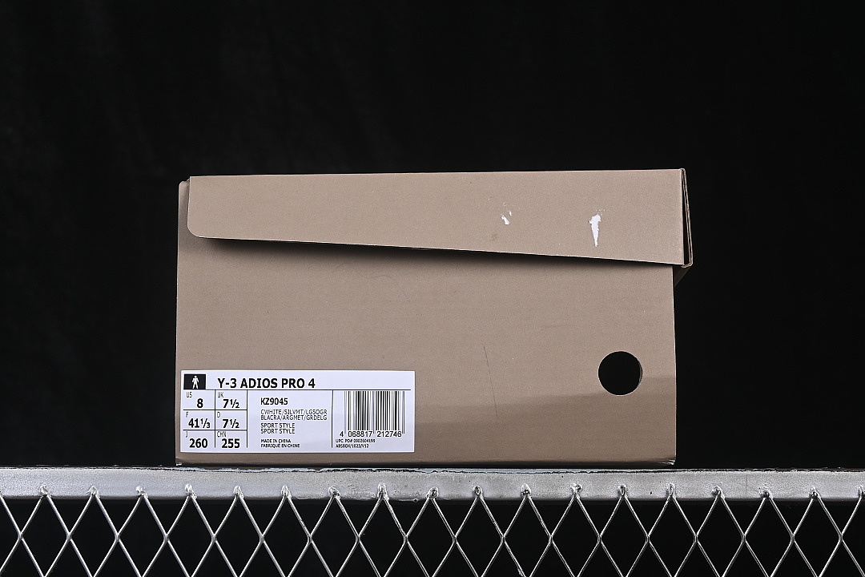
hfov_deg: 27.0
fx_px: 1802
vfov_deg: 18.2
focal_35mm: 75
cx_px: 432
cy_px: 288
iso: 160
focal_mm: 50
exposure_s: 1/80
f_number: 8
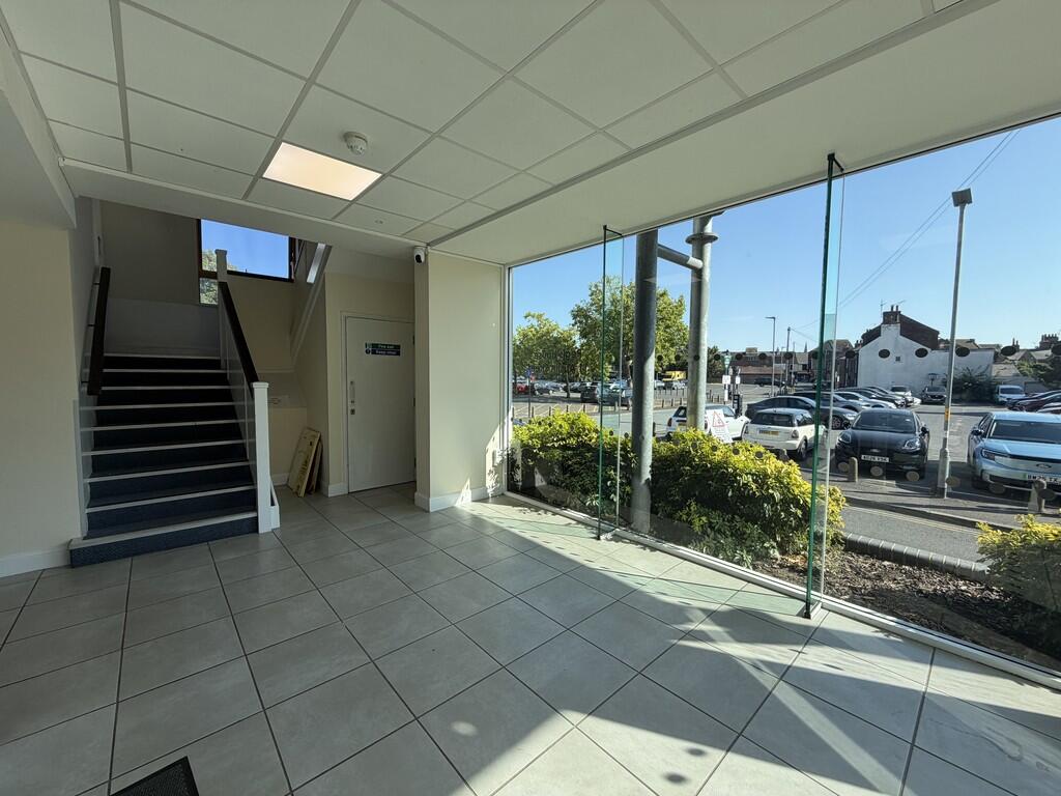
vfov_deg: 85.7
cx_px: 530
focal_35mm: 14
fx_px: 429
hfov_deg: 102.1
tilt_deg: -3.1
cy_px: 398
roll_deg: +0.4
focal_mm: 2.22
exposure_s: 1/421
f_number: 2.2
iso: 64
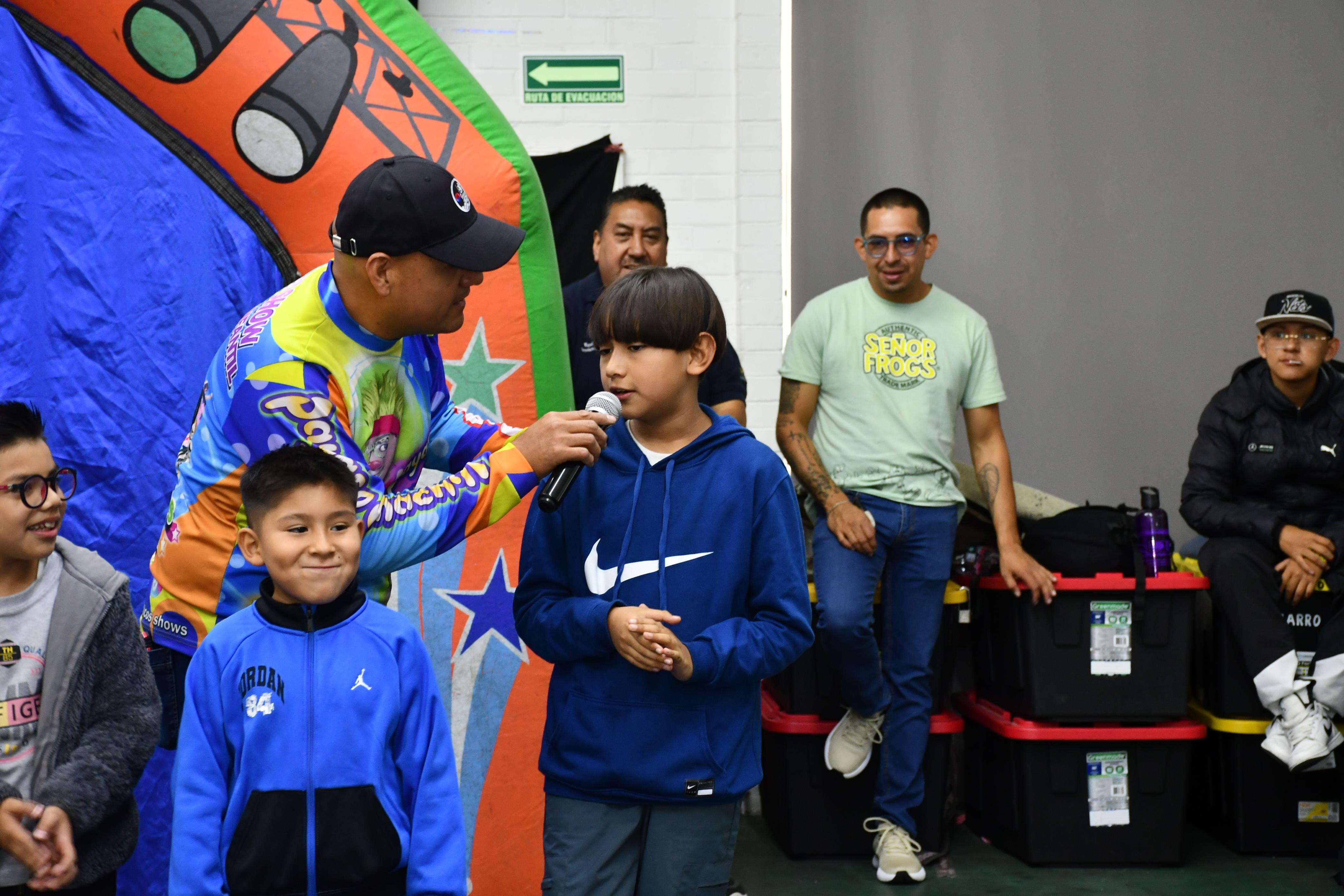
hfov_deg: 24.2
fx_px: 3136
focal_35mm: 84
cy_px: 448
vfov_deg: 16.3
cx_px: 672
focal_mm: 56
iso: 1250
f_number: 6.3
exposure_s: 1/30
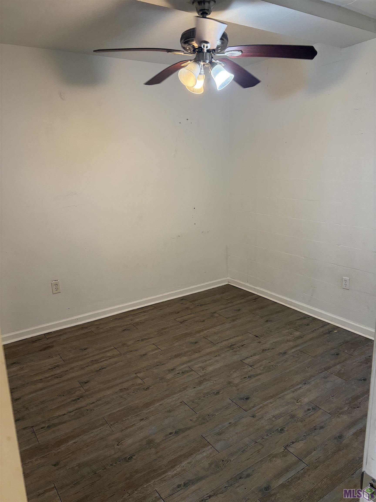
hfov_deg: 53.1
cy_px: 251
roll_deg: +2.0
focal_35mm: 26
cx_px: 188
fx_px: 377
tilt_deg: -13.1
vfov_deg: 67.3
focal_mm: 5.96
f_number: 1.6
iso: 160
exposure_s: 1/60
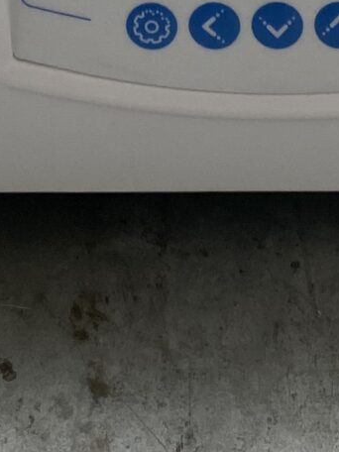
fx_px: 1906
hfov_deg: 10.1
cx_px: 250
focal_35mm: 146
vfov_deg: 11.6
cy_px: -547
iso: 80
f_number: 1.8
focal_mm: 4.25
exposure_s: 1/121
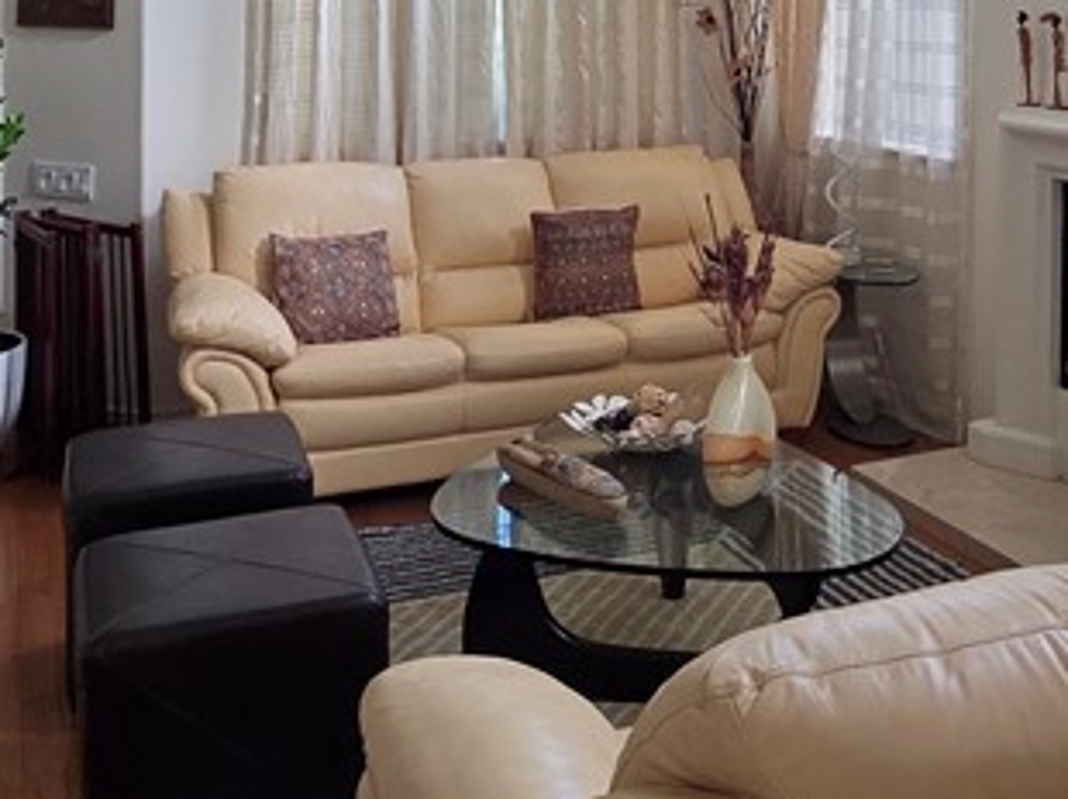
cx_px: 672
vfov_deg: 30.7
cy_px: -31
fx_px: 1326
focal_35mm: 43
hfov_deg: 43.5
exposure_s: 1/120
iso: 200
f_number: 2.2
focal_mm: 2.2
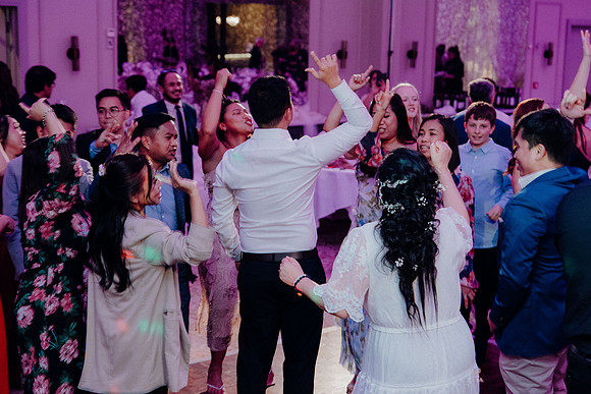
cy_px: 197
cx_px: 296
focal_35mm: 63
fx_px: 1034
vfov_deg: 21.6
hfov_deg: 31.9
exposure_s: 1/160
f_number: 3.5
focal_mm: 63
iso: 3200
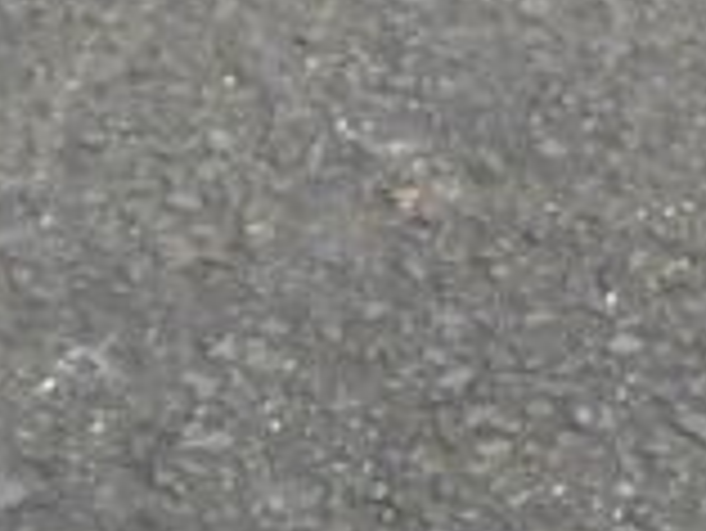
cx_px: 2289
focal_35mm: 336
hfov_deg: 5.5
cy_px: 266
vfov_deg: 4.4
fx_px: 6858
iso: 160
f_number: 4.2
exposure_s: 1/250
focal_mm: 7.7
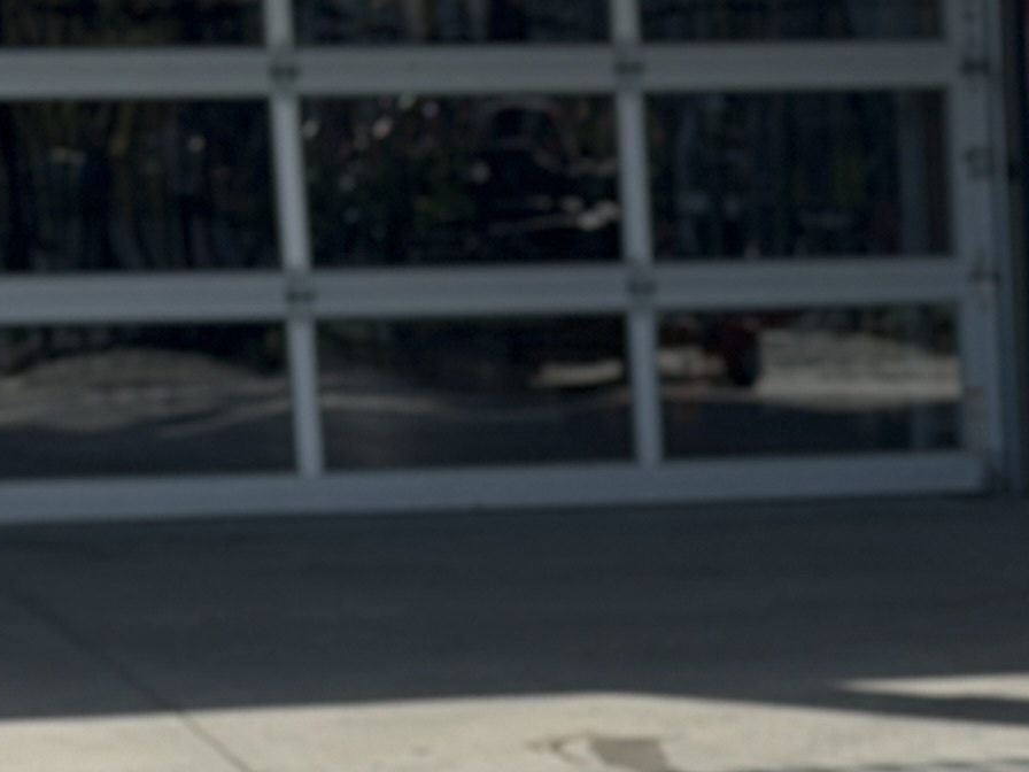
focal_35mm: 216
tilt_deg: -12.4
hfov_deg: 8.9
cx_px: 1534
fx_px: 6421
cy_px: 1590
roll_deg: +0.4
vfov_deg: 6.6
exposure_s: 1/2667
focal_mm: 6.76
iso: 64
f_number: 1.78
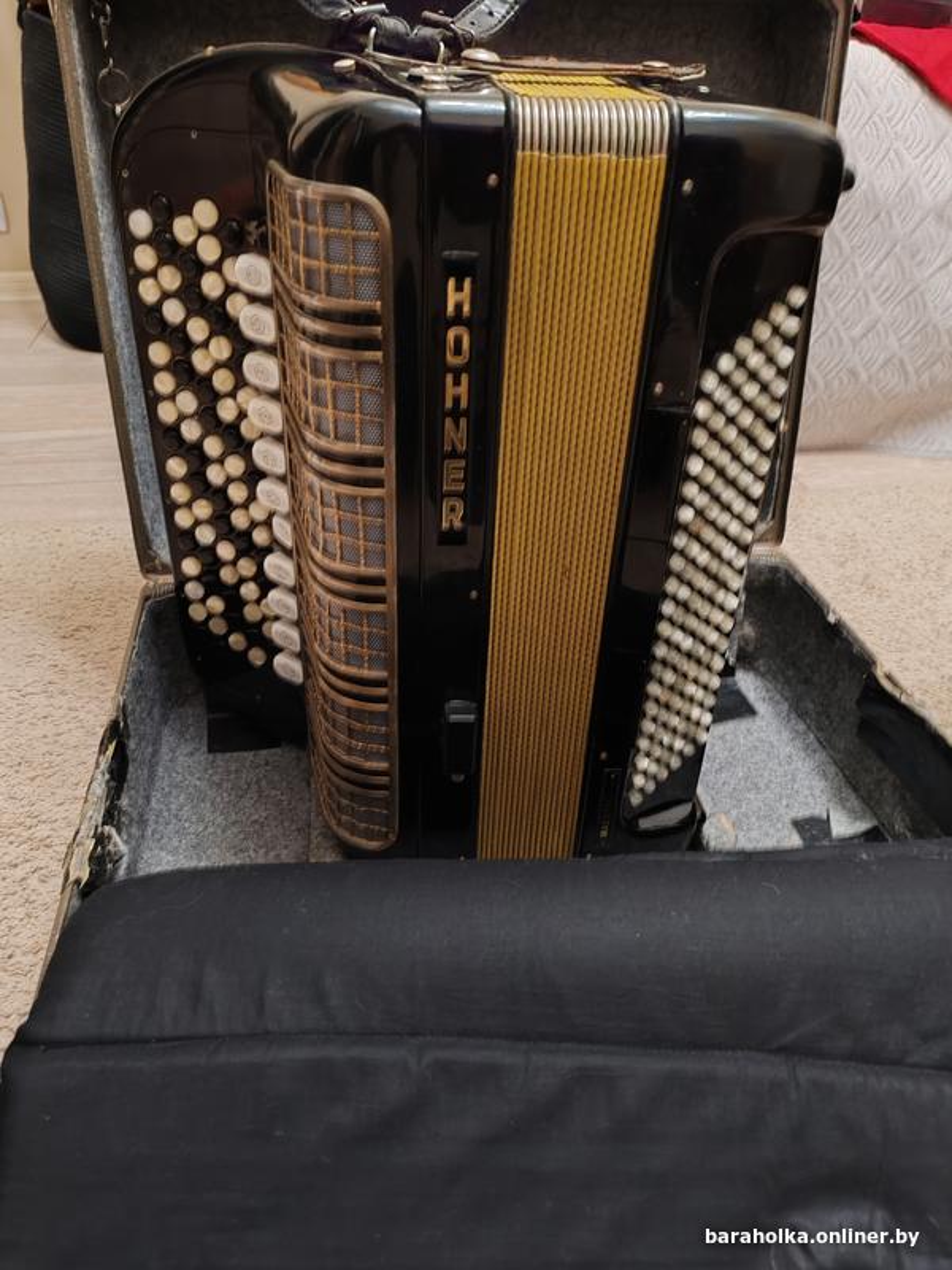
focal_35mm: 27
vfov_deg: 65.3
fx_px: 990
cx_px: 476
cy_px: 635
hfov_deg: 51.4
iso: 2500
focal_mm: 6.12
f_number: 1.9
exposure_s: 1/33
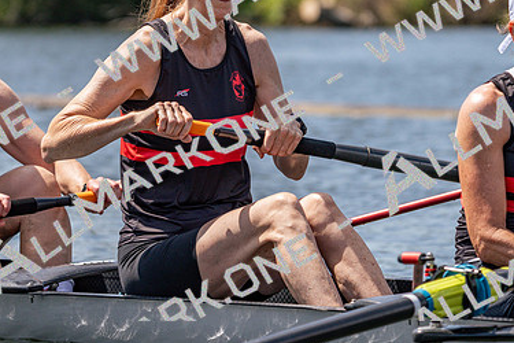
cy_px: 86
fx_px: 5325
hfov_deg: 5.5
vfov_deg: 3.7
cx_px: 265
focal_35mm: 373
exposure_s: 1/2000
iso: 320
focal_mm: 241
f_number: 5.6
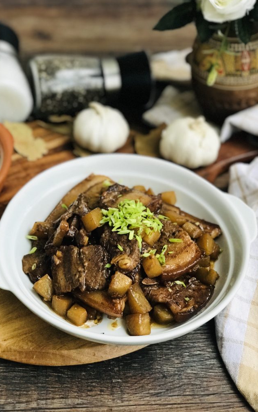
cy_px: 204
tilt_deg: -42.8
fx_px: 686
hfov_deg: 21.3
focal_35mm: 61
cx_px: 112
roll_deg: -1.2
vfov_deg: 33.5
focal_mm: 6.6
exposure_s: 1/60
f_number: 2.8
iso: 250
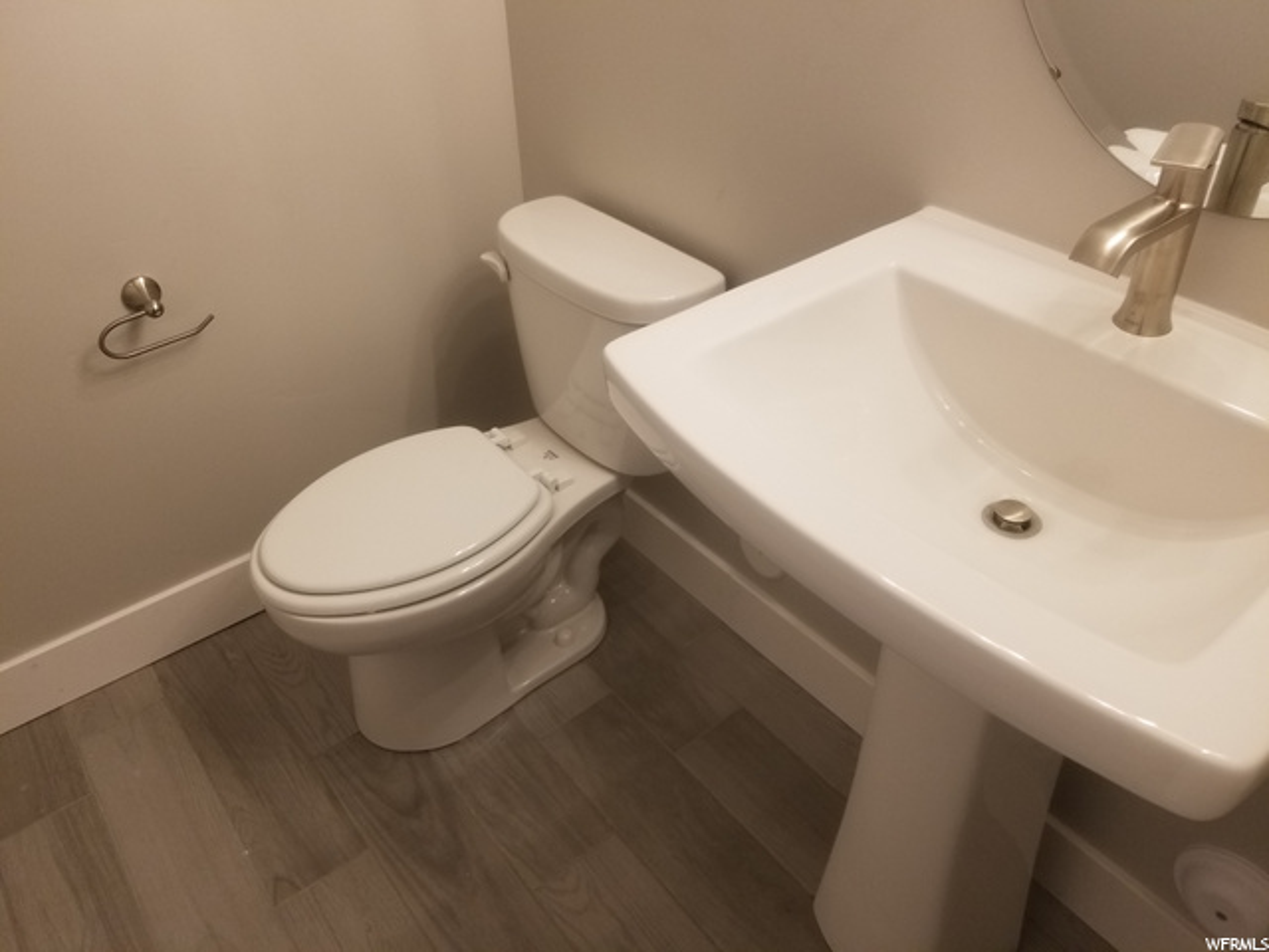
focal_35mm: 26
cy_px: 476
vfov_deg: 53.1
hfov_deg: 67.3
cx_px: 634
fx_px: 953
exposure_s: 1/120
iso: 100
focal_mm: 4.25
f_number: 1.7
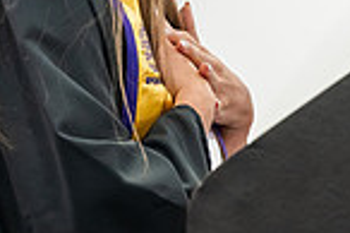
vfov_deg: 2.6
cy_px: -28
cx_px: 137
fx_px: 5215
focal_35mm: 537
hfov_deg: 3.8
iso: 2500
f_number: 2.8
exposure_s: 1/200
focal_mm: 135
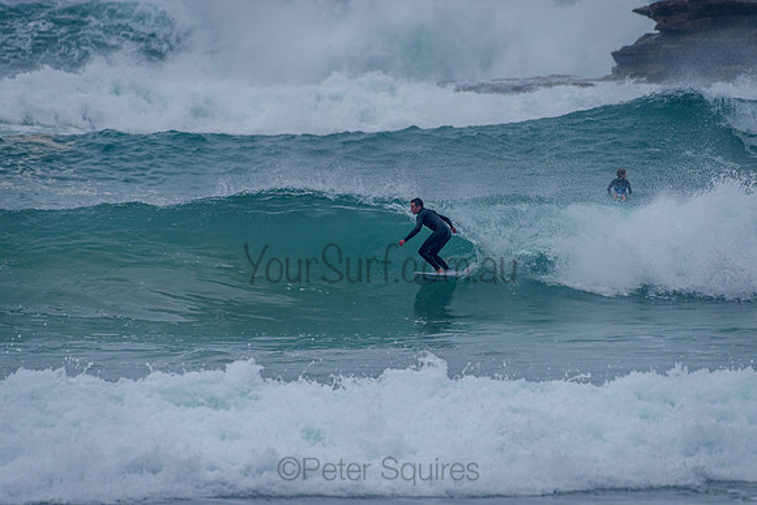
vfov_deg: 2.2
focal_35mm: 613
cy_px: 252
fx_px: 12882
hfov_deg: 3.4
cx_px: 378
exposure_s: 1/2000
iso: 360
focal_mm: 500
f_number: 5.6
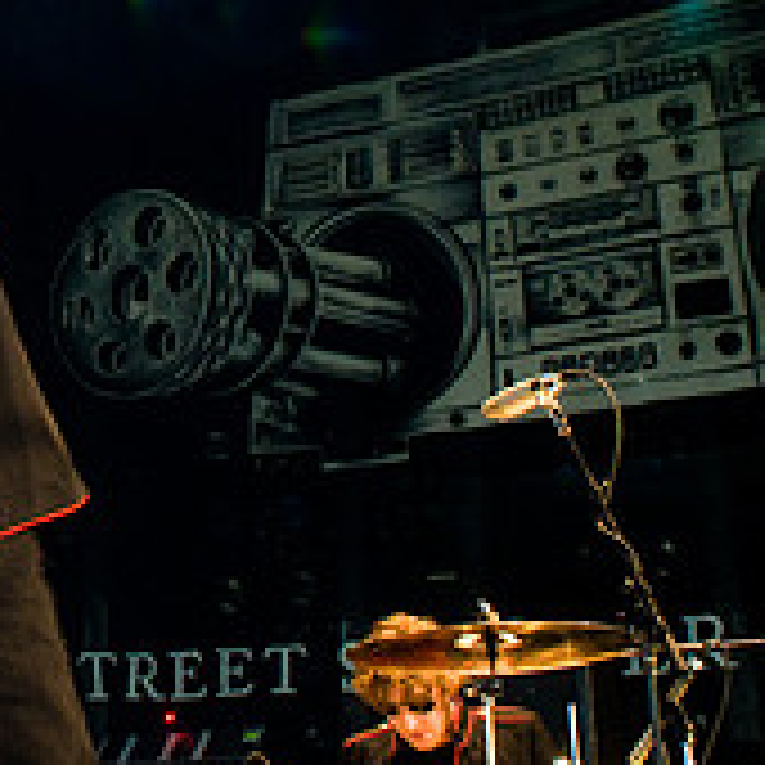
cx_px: -374
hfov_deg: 17.9
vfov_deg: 19.5
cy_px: 29
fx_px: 2175
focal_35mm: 87
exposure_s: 1/250
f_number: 4
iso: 800
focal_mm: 20
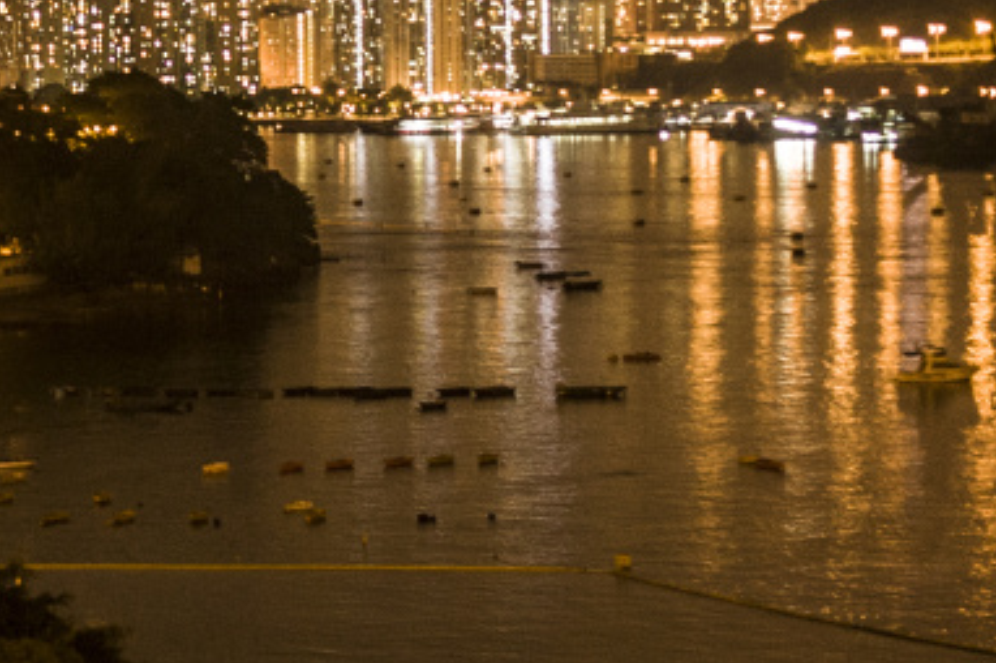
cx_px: -211
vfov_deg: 8.7
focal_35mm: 157
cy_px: 222
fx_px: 4340
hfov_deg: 12.8
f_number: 2
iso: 640
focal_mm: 50
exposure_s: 1/6
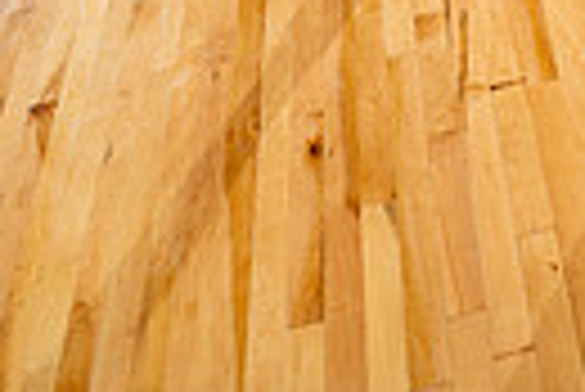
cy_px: -559
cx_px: 468
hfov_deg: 28.6
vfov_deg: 13.8
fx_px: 1122
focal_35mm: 69
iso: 250
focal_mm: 20
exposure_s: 1/250
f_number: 7.1
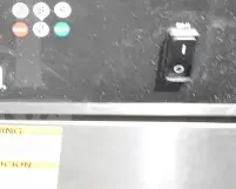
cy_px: 62
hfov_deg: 22.4
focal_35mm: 77
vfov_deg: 19.9
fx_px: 538
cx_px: -61
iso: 2500
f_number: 3.5
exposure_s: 1/30
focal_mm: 18
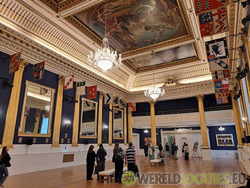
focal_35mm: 24
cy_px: 94
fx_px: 173
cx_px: 125
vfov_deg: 56.8
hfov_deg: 71.6
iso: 100
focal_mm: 5.23
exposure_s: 1/50
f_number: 1.8
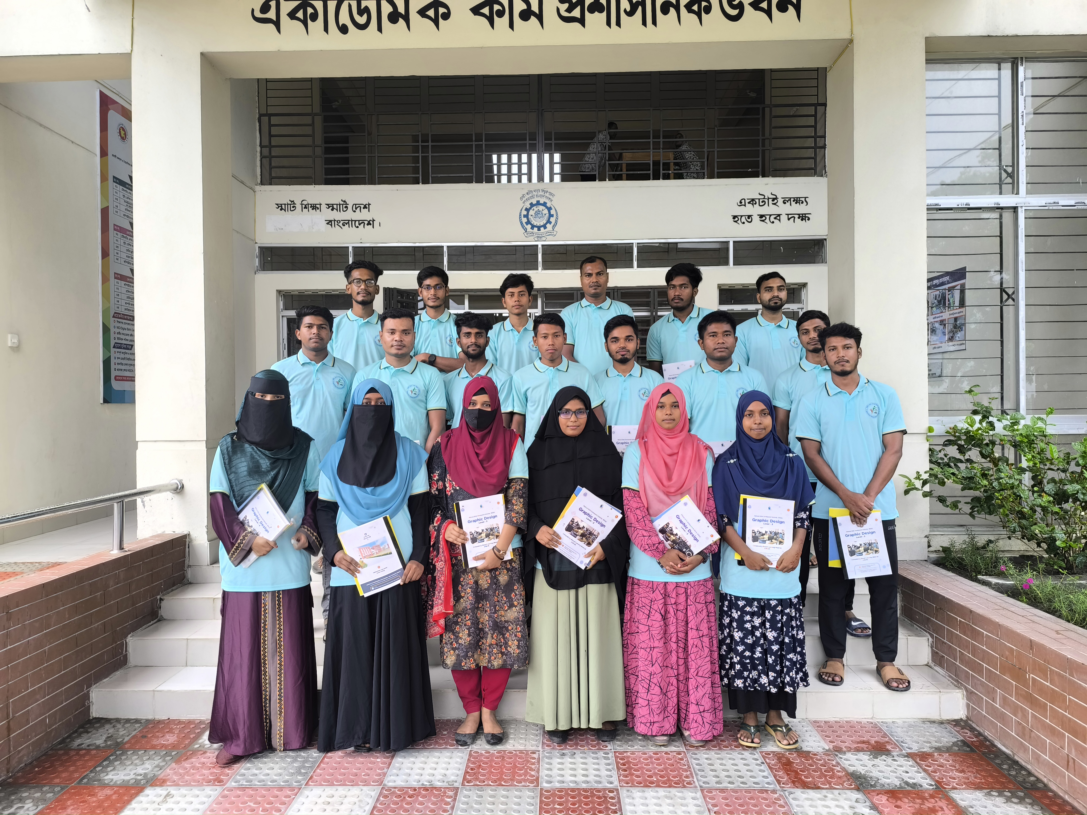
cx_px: 544
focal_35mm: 23
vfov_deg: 58.9
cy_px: 408
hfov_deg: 73.9
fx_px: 722
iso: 100
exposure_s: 1/120
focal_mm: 6.14
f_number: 1.65
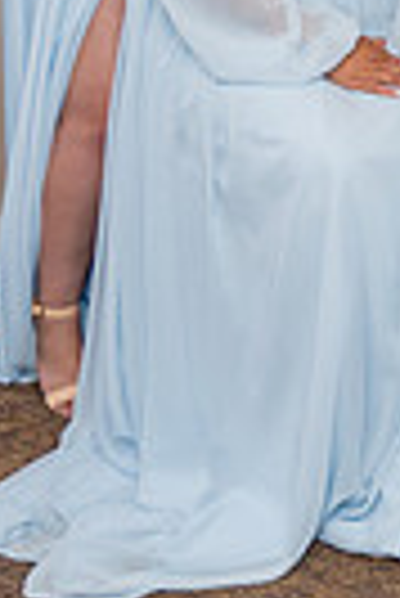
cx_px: 965
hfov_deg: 10.8
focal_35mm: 108
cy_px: 13
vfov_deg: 18.5
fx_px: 1795
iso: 800
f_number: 3.2
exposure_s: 1/160
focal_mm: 24
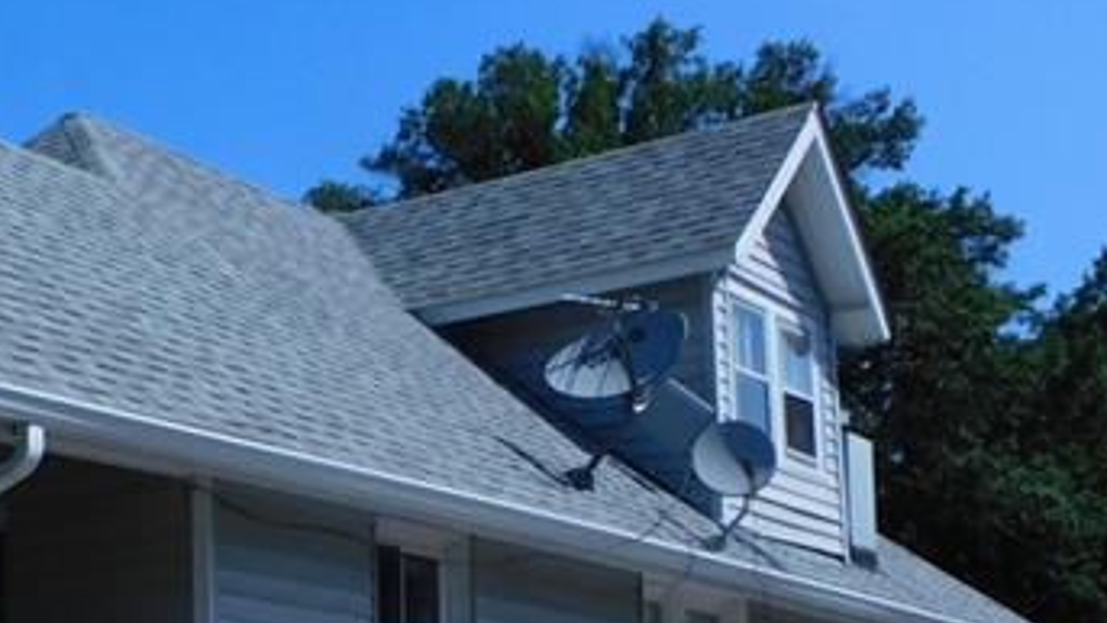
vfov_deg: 15.1
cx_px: 13
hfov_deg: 25.9
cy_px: 700
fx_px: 2290
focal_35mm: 78
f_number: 4.2
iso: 125
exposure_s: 1/1600
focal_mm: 4.3
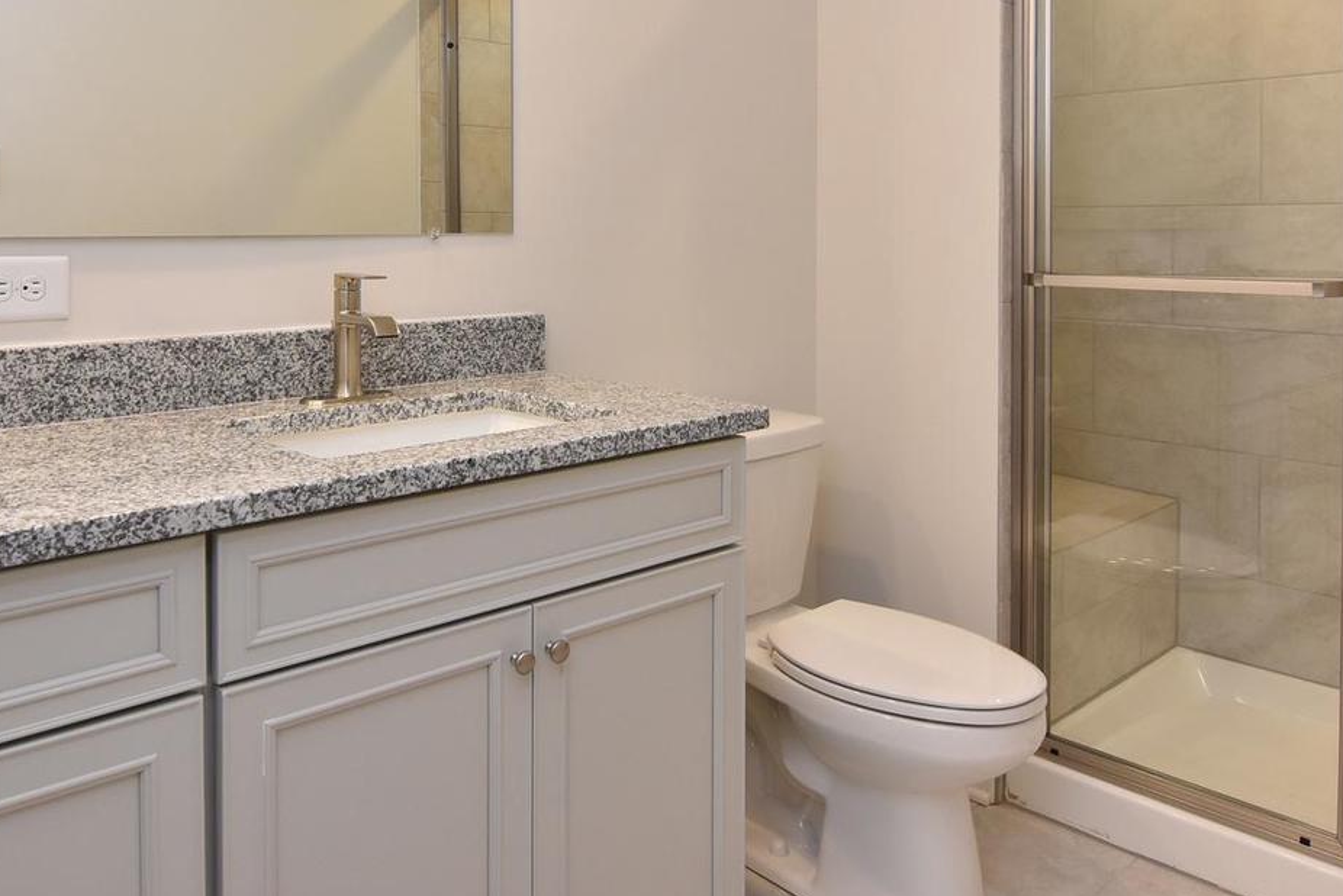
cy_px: 232
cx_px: 640
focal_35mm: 28
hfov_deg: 65.4
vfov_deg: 45.0
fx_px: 1045
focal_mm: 12
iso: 800
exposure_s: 1/60
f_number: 7.1
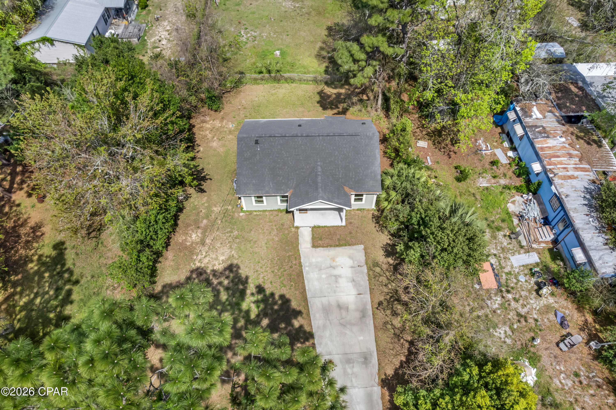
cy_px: 205
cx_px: 308
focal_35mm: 22
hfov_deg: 78.6
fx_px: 376
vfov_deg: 57.2
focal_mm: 8.38
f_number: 2.8
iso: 100
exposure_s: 1/2000
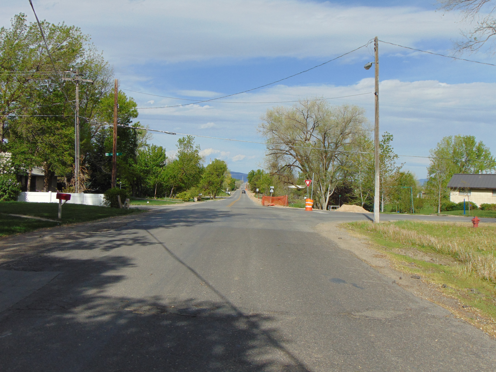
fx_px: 559
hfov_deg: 47.9
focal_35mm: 39
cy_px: 186
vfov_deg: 36.8
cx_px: 248
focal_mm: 6.9
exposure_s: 1/320
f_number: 8.5
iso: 80
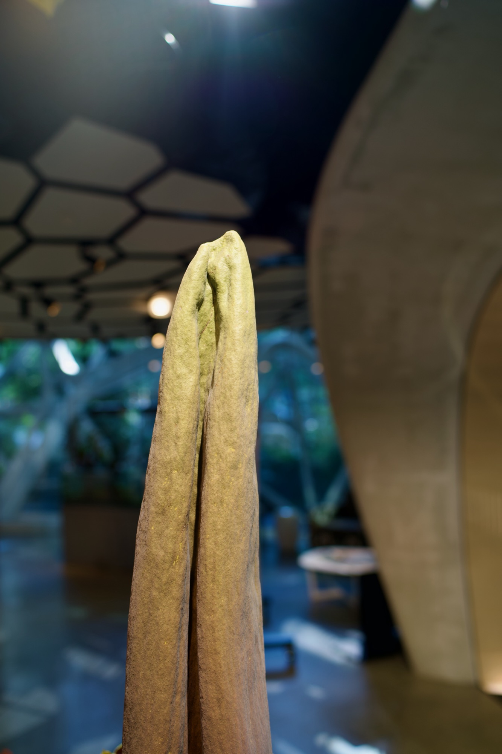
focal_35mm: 35
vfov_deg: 54.4
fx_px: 732
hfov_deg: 37.8
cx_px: 251
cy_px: 377
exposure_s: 1/50
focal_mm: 35
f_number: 2.2
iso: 100
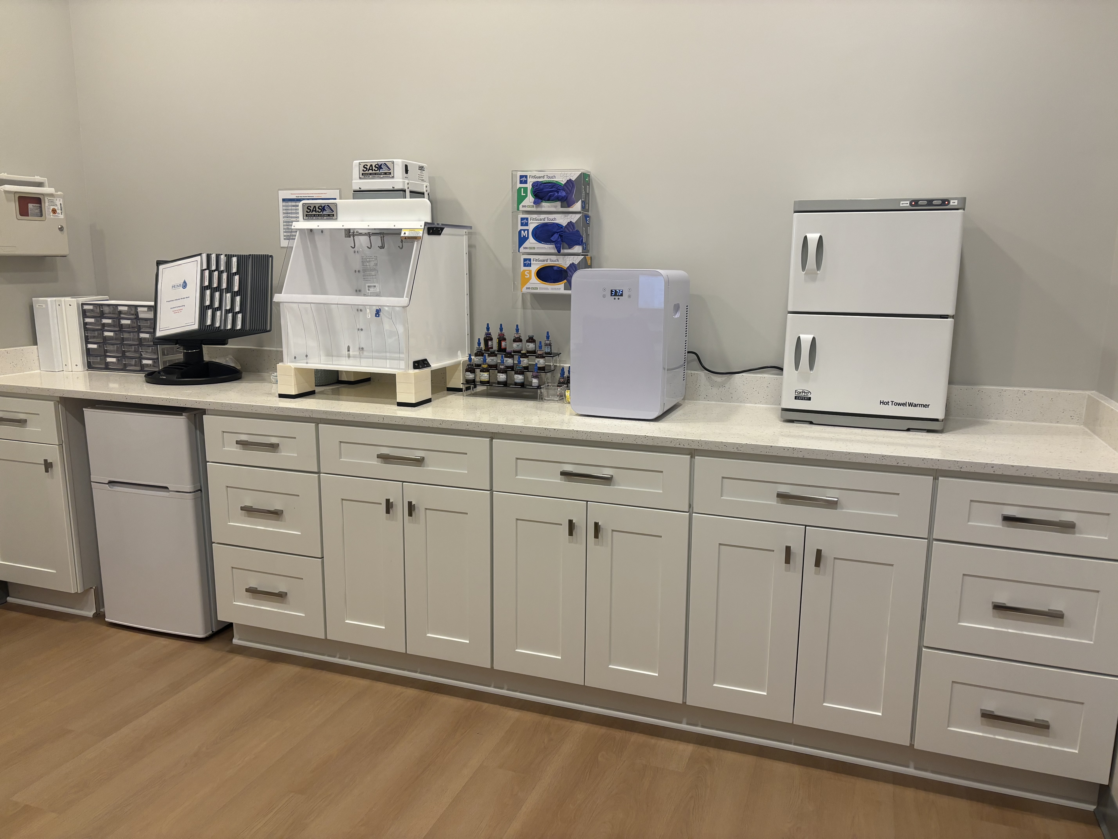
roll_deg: -1.7
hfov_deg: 67.3
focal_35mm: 26
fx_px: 840
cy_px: 420
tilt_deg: -8.7
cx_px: 559
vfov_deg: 53.1
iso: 100
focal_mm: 5.96
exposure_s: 1/60
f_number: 1.6
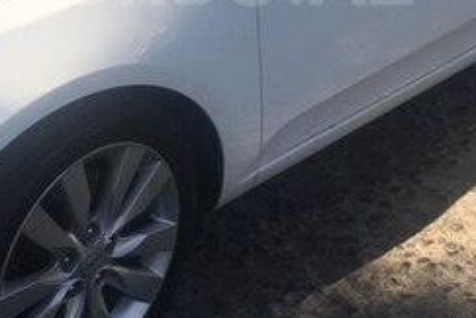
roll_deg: -4.9
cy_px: -25
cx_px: 214
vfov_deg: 16.2
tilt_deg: -24.0
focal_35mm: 82
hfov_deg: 24.8
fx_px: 1084
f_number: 2.2
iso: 32
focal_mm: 4.15
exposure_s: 1/964
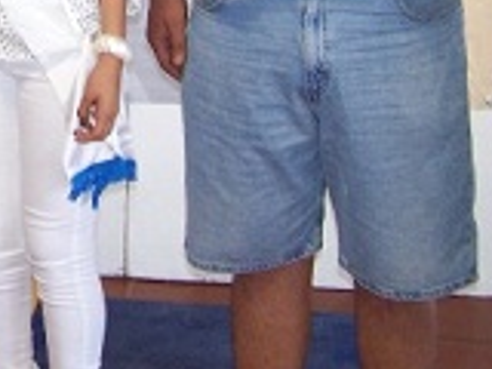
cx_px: -92
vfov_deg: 11.9
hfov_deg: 15.9
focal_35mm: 119
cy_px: -180
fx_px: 1691
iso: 140
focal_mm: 6.3
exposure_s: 1/60
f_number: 2.8
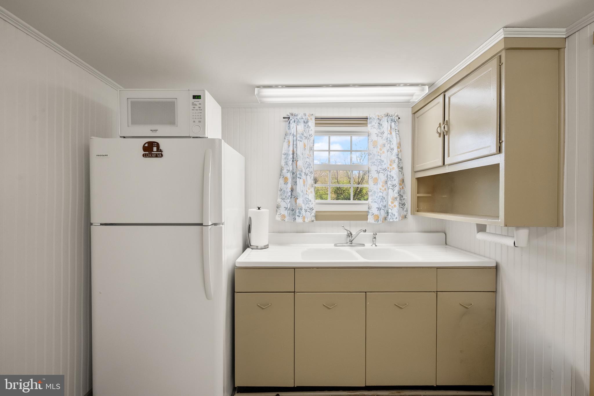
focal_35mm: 16
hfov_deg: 96.7
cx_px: 297
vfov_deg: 73.8
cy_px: 198
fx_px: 264
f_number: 9
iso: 800
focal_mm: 16
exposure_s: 1/20
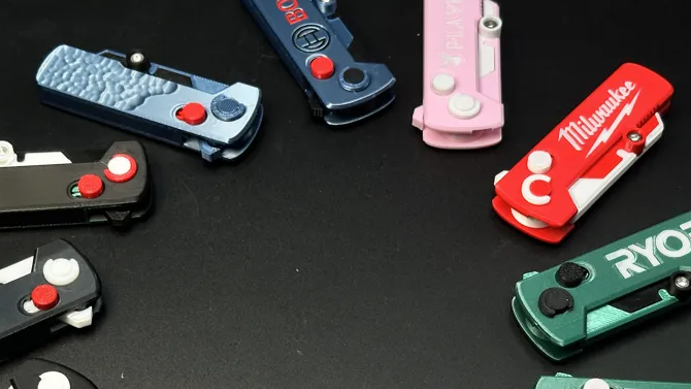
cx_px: 326
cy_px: 313
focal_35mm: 78
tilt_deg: -55.4
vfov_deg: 15.4
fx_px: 1429
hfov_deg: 27.2
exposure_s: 1/232
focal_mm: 6.86
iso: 50
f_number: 1.78
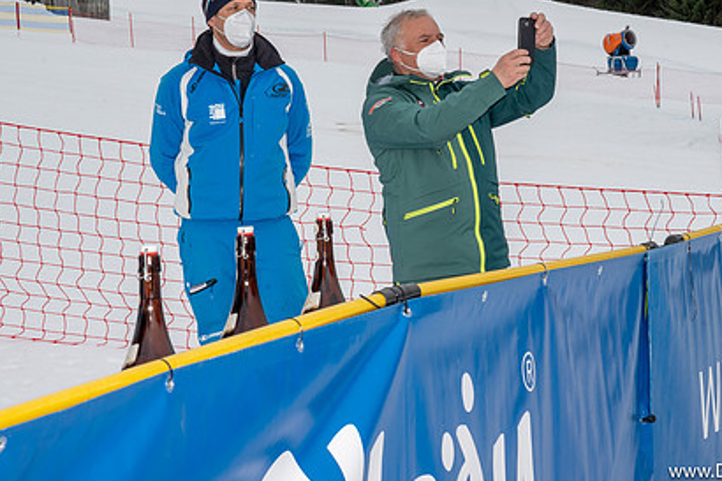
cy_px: 171
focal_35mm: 99
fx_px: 1985
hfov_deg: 20.6
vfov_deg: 13.8
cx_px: 449
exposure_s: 1/200
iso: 320
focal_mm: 70
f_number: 14
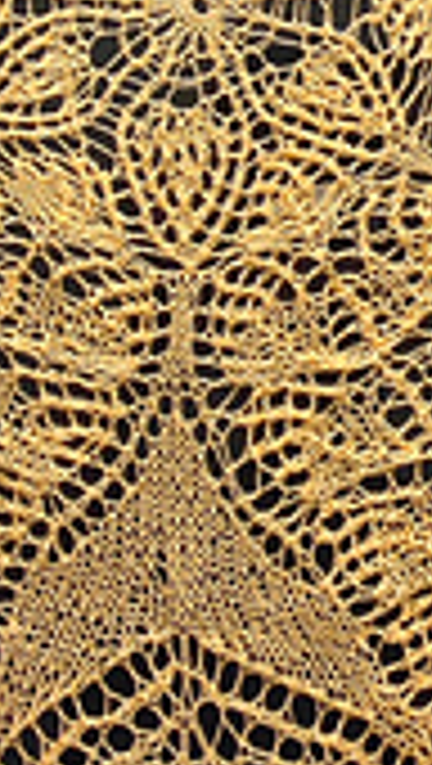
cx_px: 225
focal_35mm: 135
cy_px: 36
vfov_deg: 15.6
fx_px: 2741
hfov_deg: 9.0
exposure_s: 1/60
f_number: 2.4
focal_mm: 4.12
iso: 64
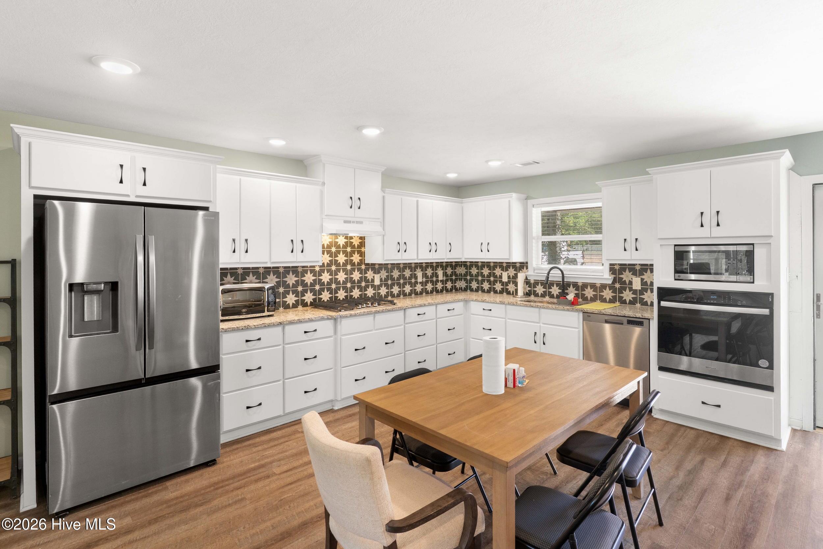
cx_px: 412
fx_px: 389
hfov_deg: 93.3
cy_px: 274
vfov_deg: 70.4
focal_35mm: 17
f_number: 8
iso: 640
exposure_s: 1/4
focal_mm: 17
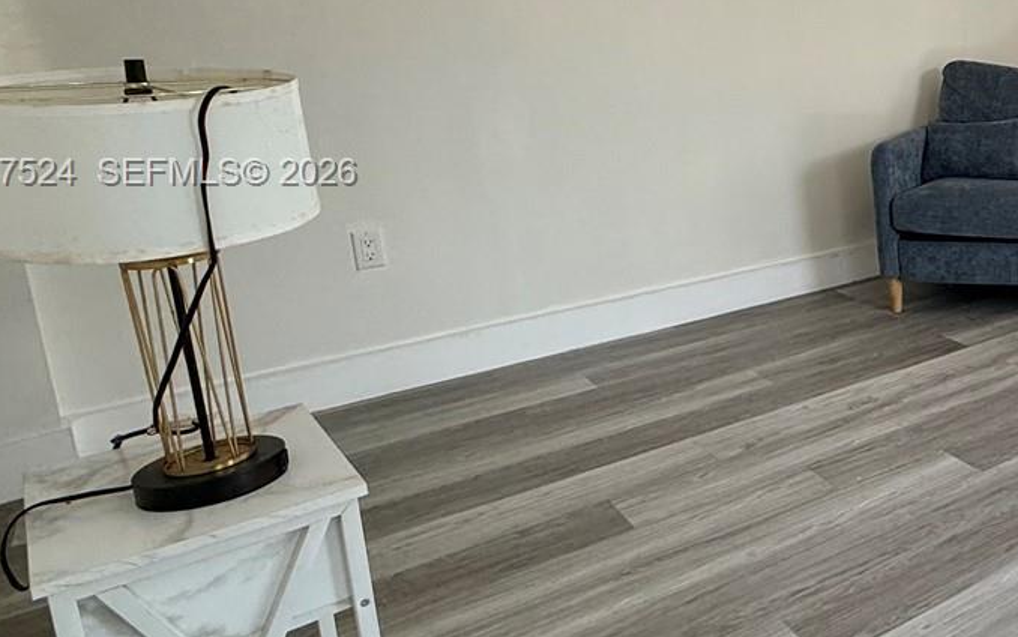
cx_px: 1090
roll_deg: +1.0
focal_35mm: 35
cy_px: 174
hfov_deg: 44.1
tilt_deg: -9.9
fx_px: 971
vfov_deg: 35.6
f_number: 2.2
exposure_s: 1/249
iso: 64
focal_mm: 2.22
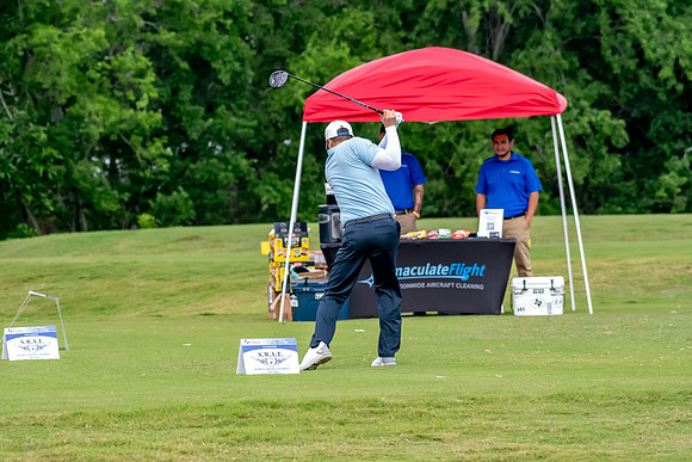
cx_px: 346
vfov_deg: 4.6
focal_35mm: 300
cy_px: 231
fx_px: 5768
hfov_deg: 6.9
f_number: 5.6
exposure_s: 1/2000
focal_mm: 200
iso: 2200
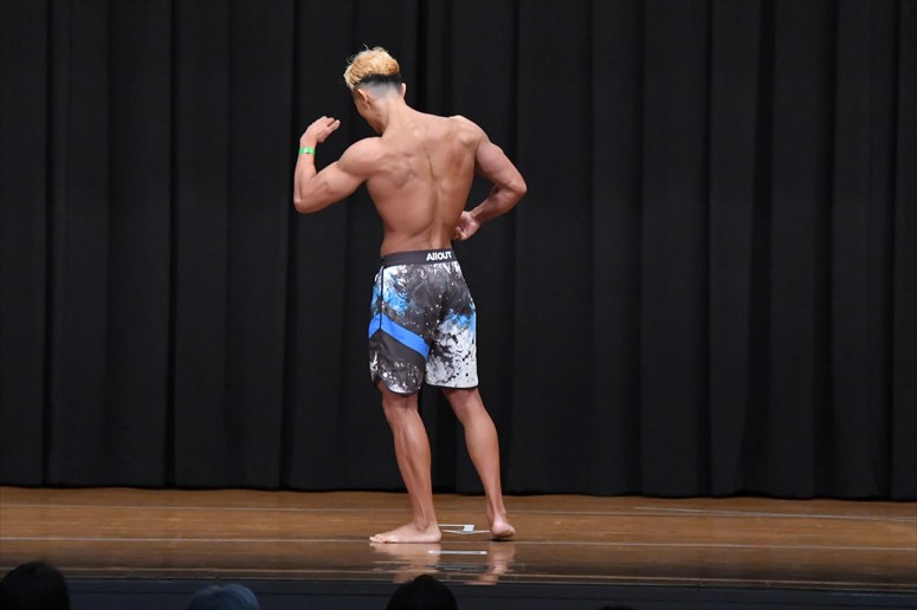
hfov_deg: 9.5
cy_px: 305
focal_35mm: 217
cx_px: 458
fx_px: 5525
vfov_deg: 6.3
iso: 8000
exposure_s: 1/400
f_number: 5.6
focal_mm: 145
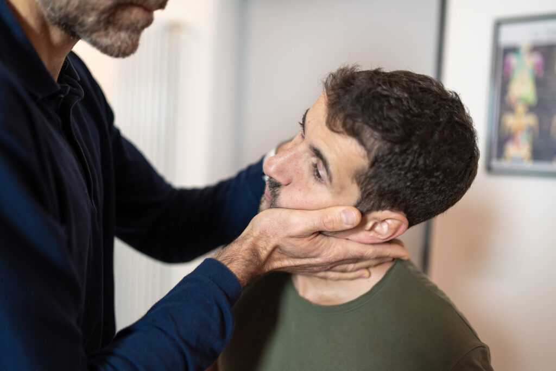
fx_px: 541
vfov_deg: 37.9
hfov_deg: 54.4
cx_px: 278
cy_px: 186
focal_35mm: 35
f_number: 1.8
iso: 250
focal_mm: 35
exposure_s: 1/160
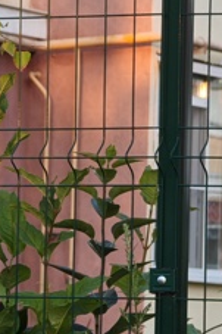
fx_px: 4076
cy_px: 266
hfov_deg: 3.1
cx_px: -87
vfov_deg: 4.7
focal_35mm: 440
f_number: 2.5
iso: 50
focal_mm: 19.4
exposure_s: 1/100
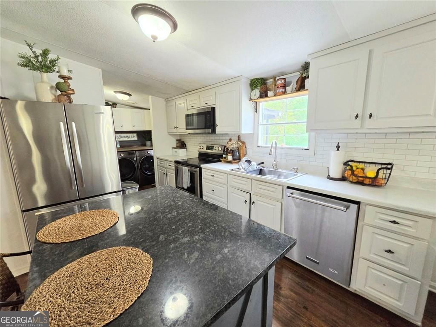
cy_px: 164
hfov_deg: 106.2
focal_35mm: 13
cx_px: 218
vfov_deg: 89.9
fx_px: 164
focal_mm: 2.2
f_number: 2.2
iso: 320
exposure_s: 1/120
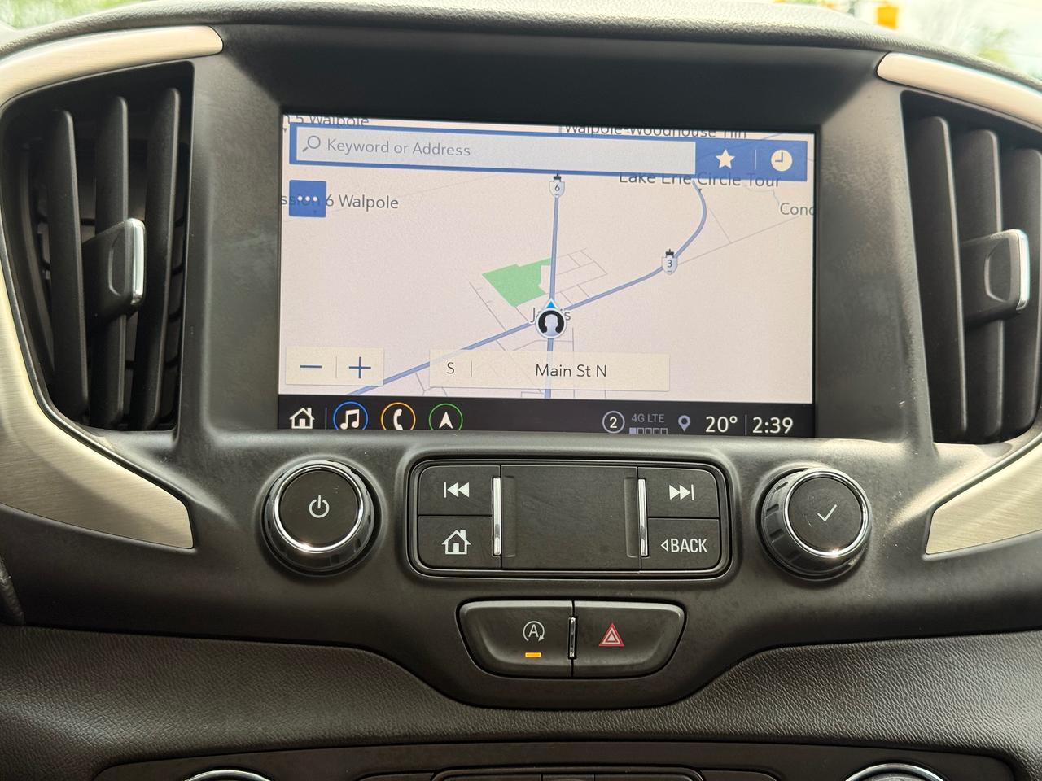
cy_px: 390
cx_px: 521
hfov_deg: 39.7
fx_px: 1445
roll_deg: -3.1
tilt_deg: -8.5
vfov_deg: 30.3
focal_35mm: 48
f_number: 1.78
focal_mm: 6.76
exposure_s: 1/405
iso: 64
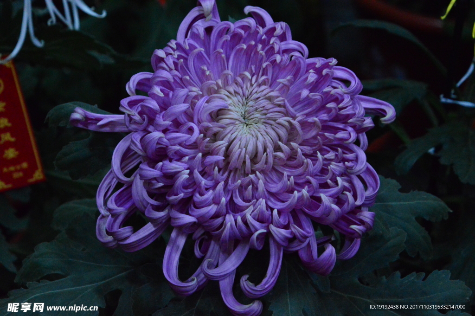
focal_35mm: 165
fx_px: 2175
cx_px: 238
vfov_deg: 8.3
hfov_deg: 12.5
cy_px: 158
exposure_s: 1/30
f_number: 13
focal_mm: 110
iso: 6400
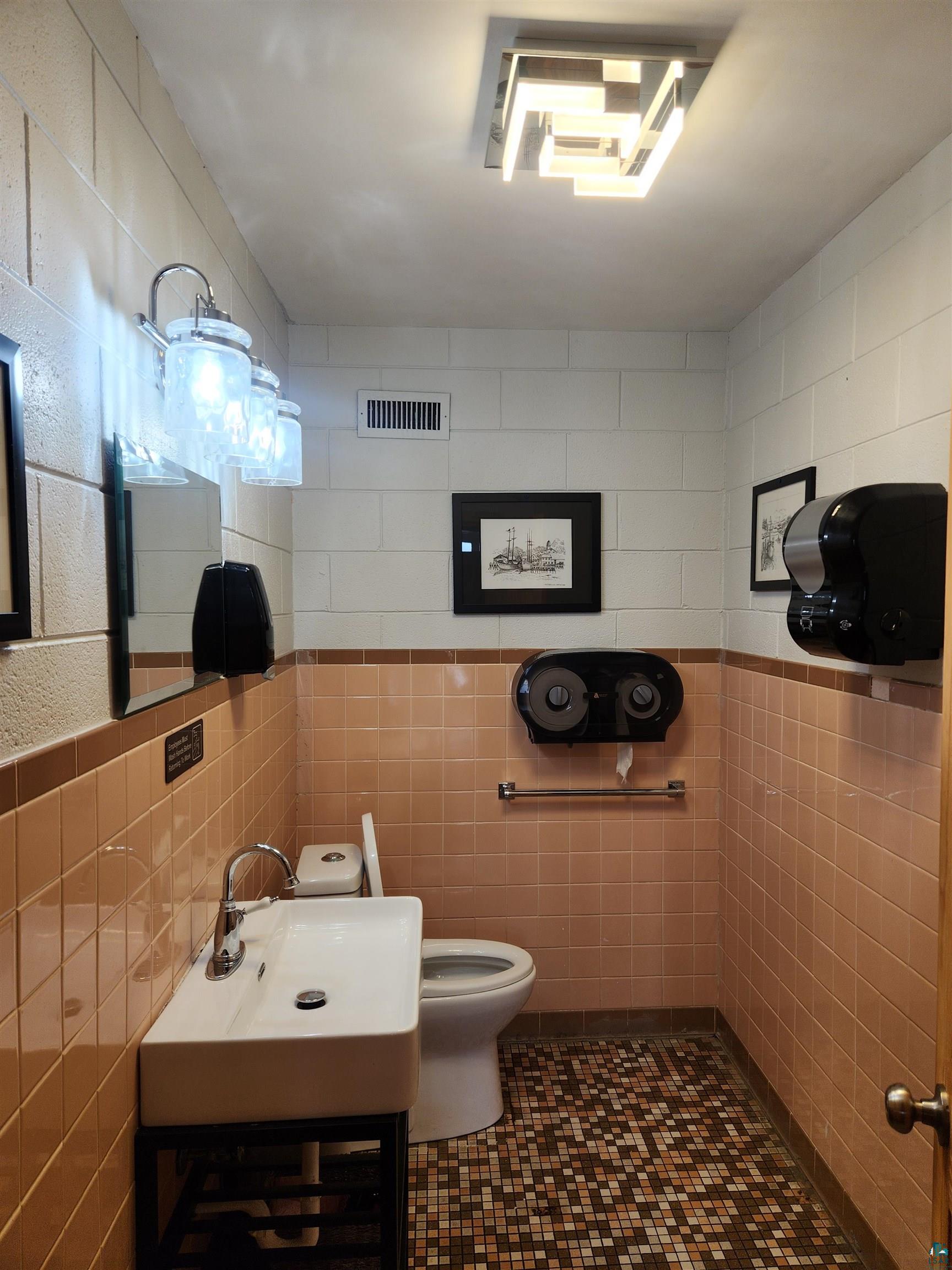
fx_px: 843
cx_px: 476
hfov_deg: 58.9
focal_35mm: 23
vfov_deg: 73.9
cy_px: 635
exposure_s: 1/120
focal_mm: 5.4
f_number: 1.8
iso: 50
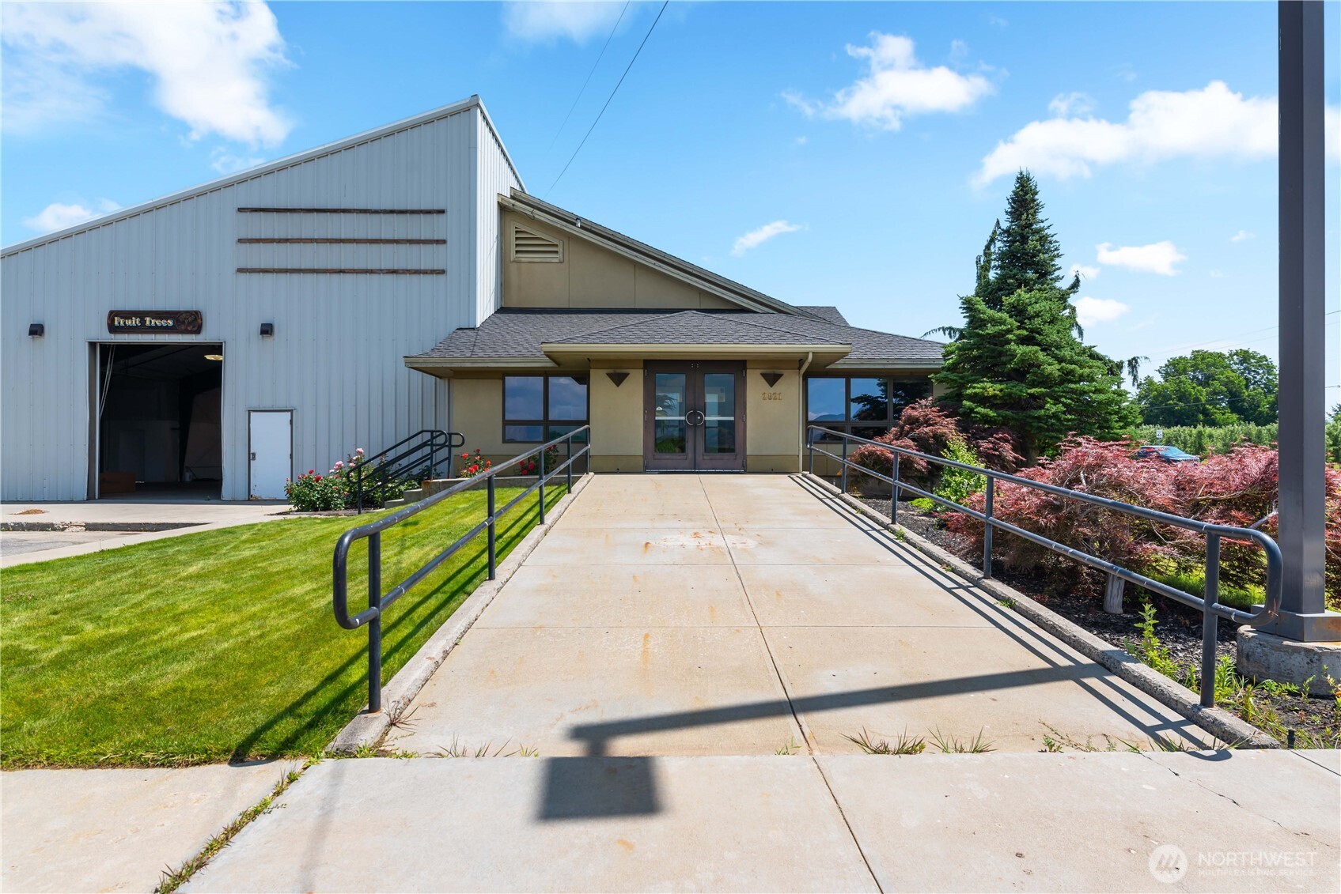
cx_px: 670
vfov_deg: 64.6
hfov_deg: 86.9
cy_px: 447
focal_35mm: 19
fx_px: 708
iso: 100
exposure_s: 1/400
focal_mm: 19
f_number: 8
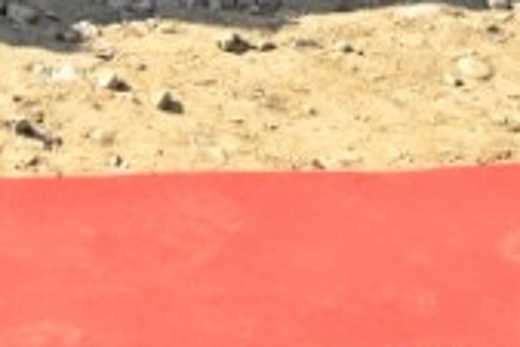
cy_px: -803
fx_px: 1532
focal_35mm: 106
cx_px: -302
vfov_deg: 9.2
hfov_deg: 17.1
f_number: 14
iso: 800
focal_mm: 14
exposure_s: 1/250
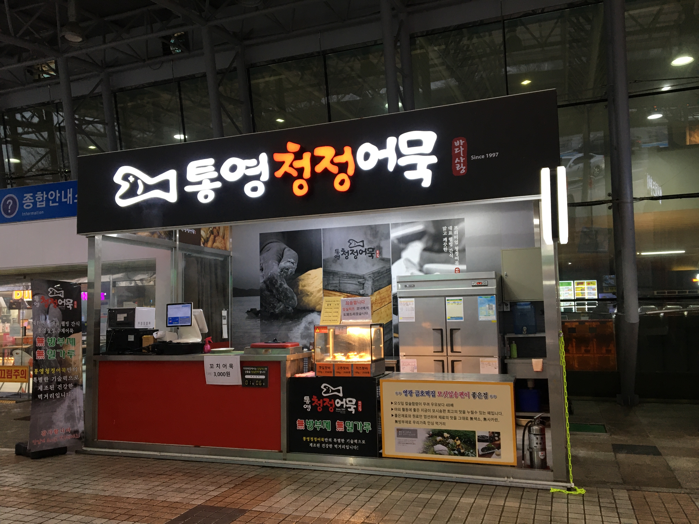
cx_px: 350
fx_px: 586
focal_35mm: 29
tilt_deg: +6.1
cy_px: 262
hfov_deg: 61.7
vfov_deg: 48.2
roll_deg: +1.3
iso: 80
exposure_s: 1/30
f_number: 2.2
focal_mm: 4.15
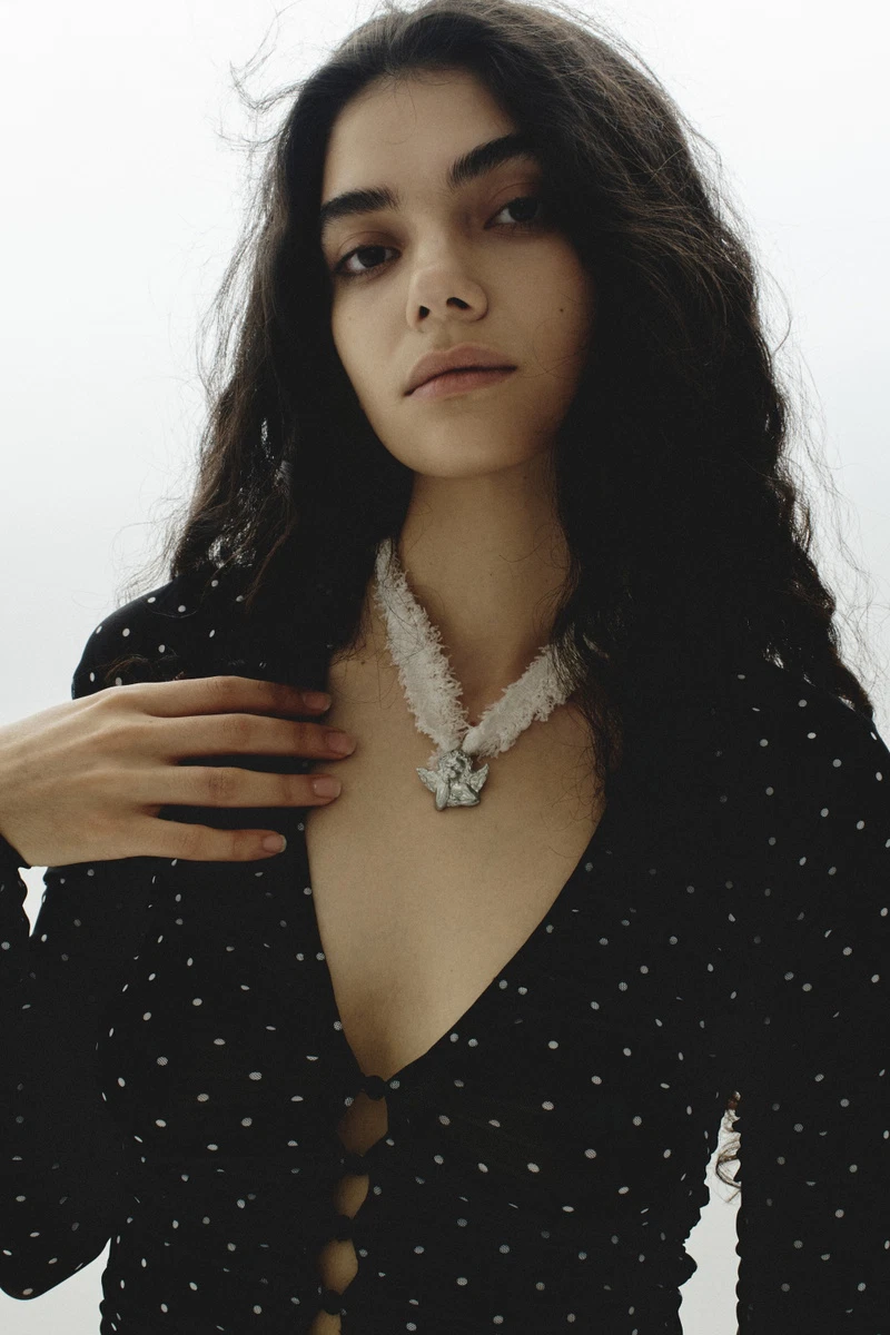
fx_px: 2114
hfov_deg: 23.8
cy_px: 668
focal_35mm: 57
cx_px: 445
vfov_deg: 35.1
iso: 100
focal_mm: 38
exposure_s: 1/60
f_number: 18
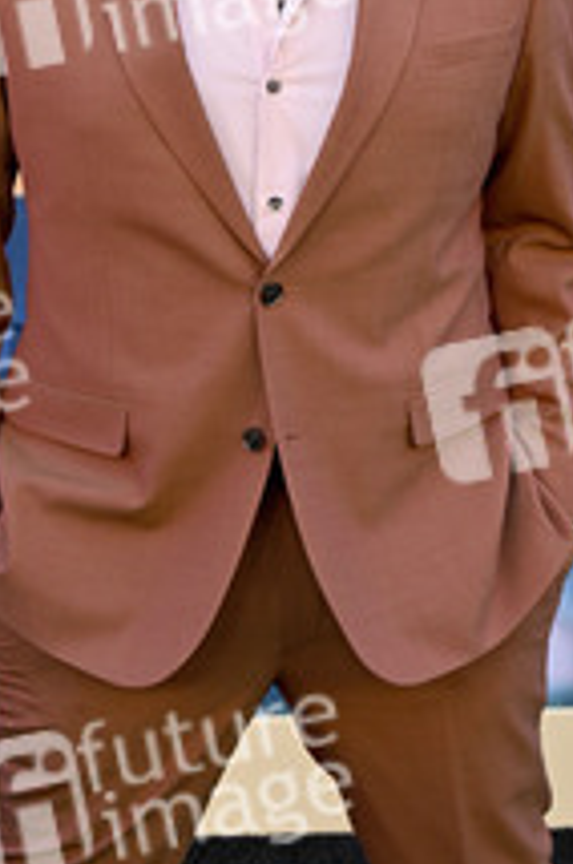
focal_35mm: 148
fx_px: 3545
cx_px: 262
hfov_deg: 9.2
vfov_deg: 13.8
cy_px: 186
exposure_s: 1/320
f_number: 7.1
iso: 640
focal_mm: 79
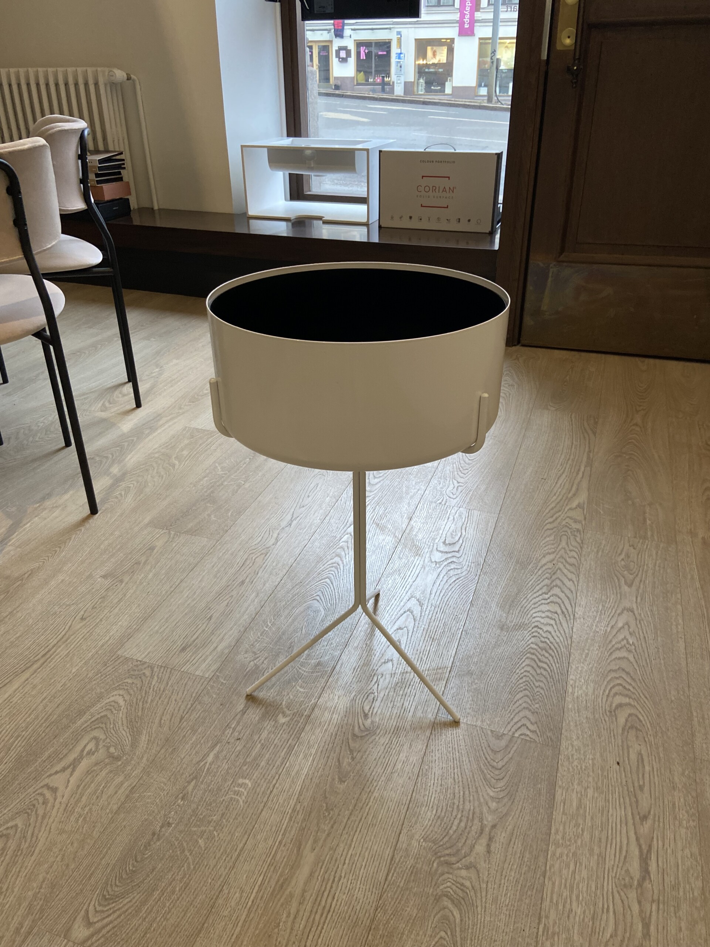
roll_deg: +0.8
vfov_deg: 67.3
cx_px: 355
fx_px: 711
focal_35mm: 26
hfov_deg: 53.1
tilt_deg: -27.6
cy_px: 474
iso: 200
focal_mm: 4.25
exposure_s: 1/60
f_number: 1.8
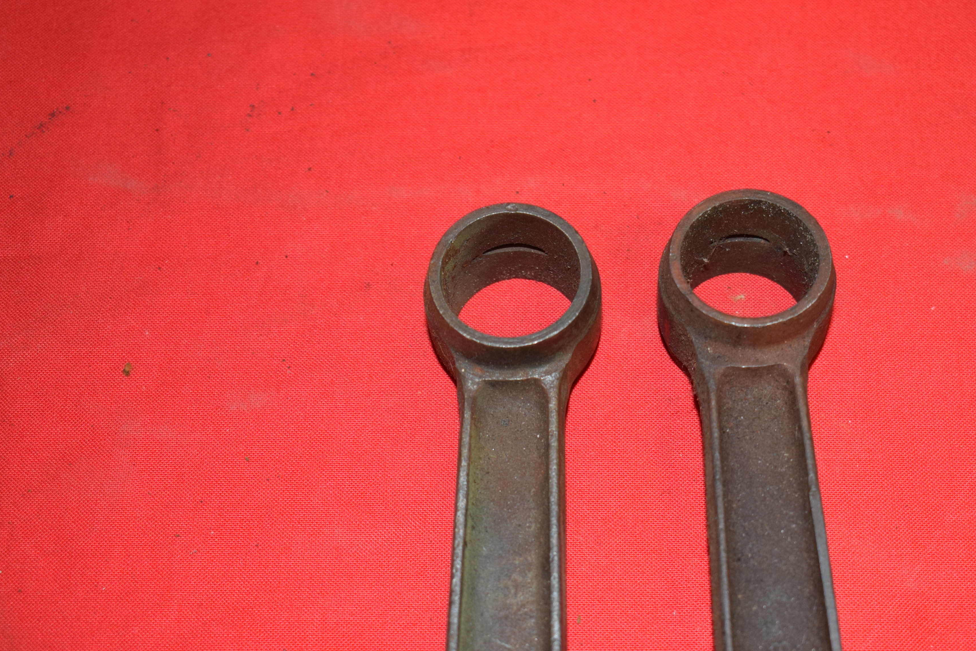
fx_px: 1600
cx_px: 619
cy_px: 382
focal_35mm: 59
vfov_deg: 23.0
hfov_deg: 33.7
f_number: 5
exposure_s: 1/100
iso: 640
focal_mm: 30
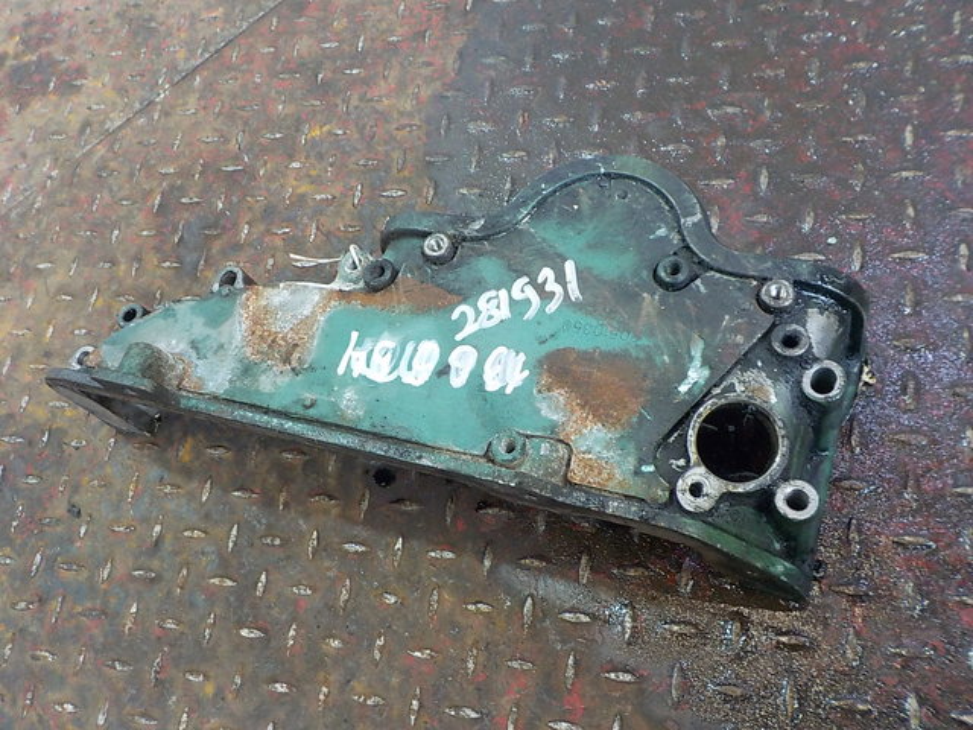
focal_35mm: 30
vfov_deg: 46.8
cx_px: 486
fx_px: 843
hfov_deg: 60.0
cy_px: 365
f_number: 3.3
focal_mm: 4.1
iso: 280
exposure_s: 1/30
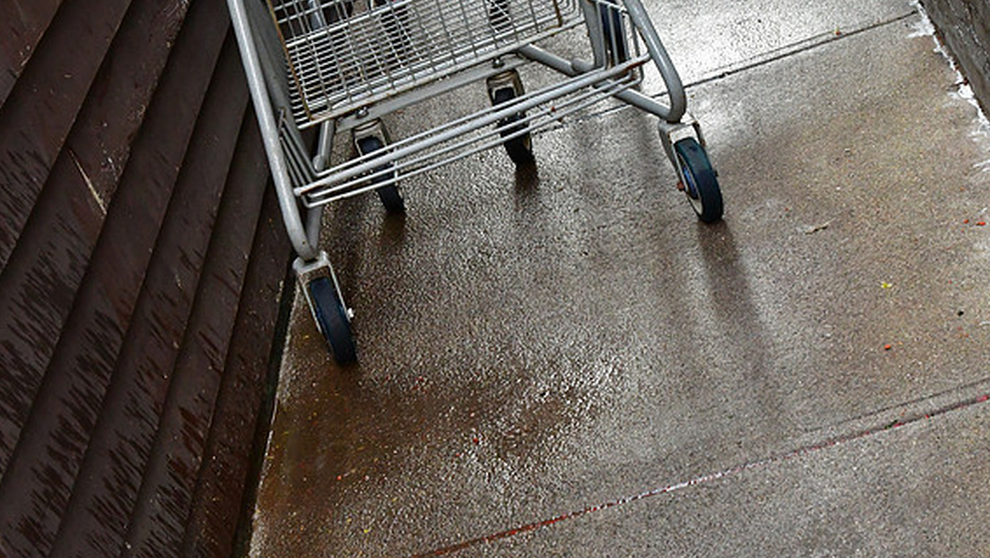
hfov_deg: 24.2
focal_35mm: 88
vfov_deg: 13.8
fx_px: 2311
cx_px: 502
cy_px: 263
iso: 6400
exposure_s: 1/30
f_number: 16
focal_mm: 55
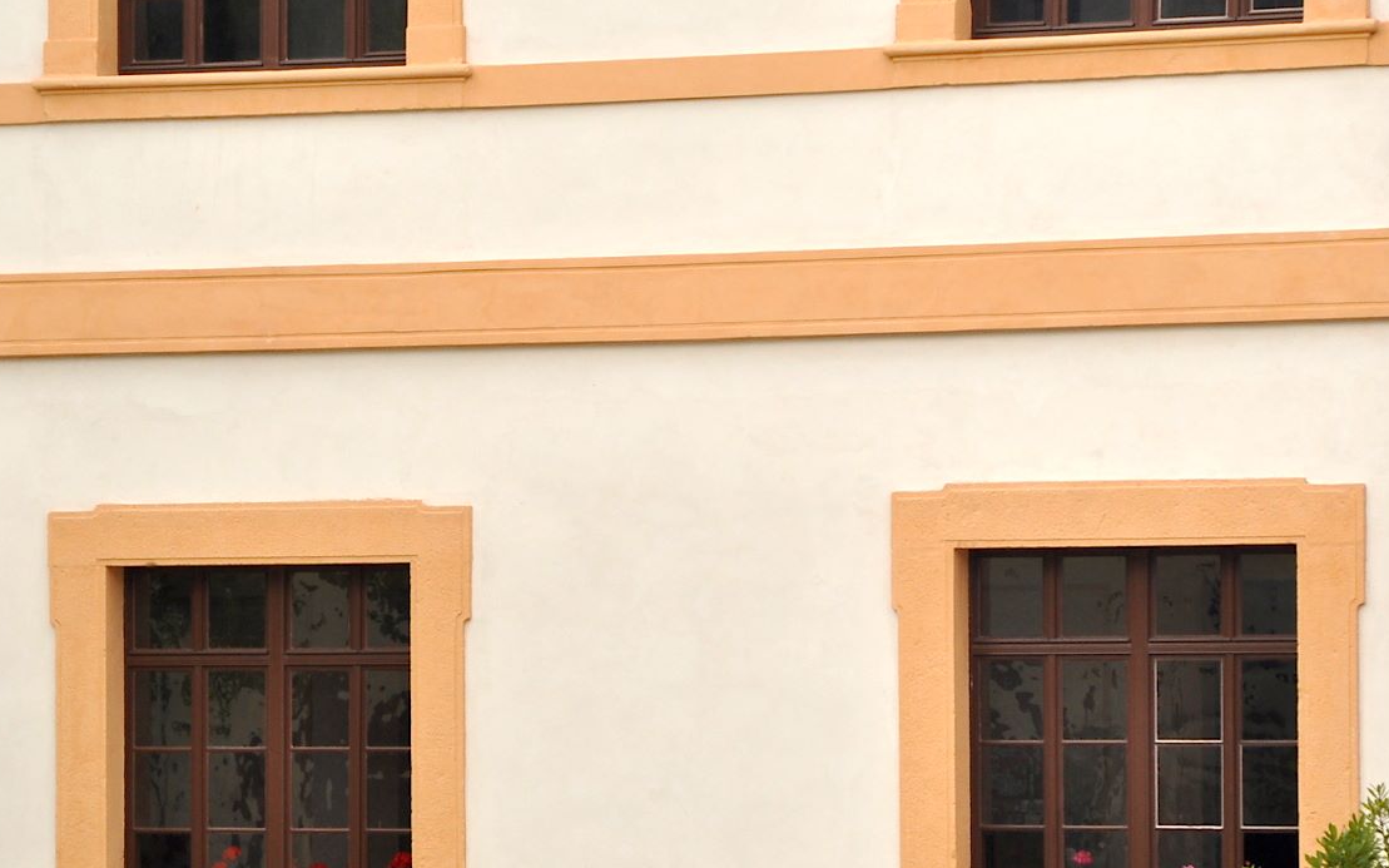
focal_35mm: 238
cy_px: 574
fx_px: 9009
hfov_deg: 8.8
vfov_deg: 5.5
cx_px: 242
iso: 320
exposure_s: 1/200
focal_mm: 90
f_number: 7.1
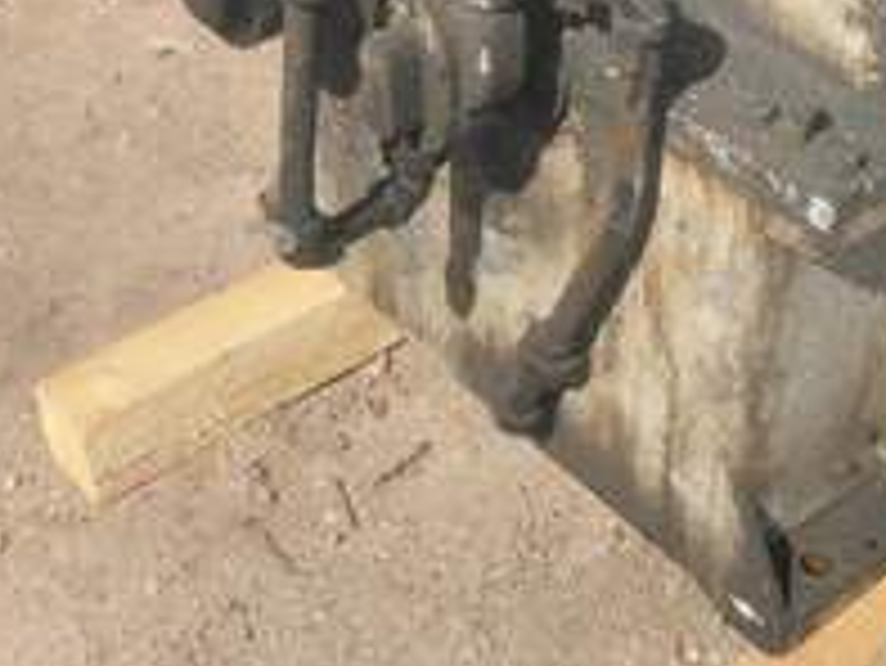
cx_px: 553
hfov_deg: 27.3
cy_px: 81
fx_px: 1818
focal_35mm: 71
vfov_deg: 20.4
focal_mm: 6.1
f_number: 9.1
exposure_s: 1/160
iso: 64
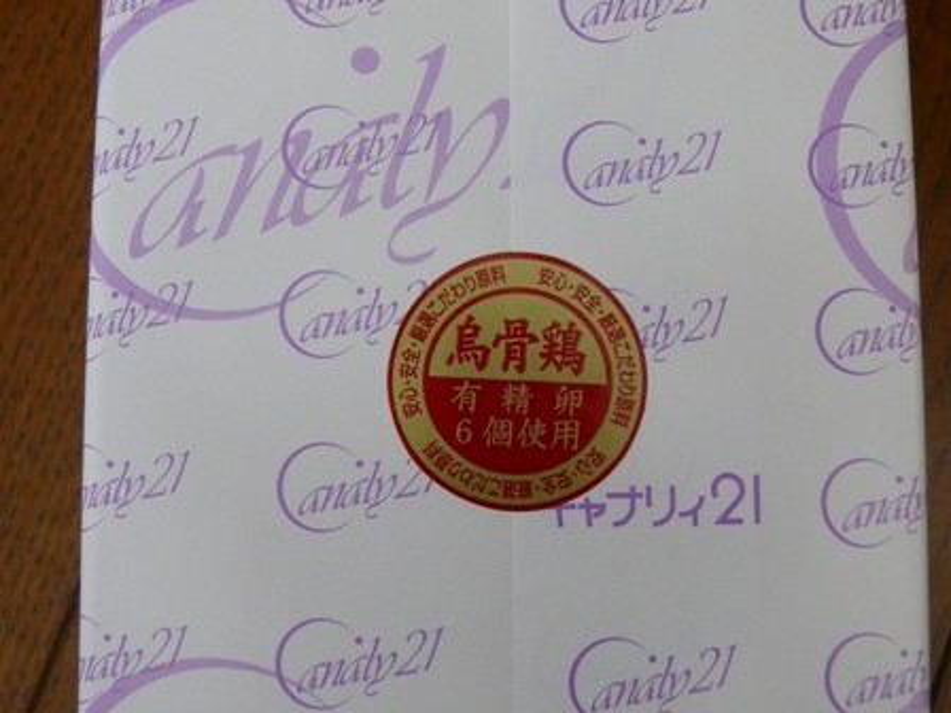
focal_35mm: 51
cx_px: 476
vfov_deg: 28.6
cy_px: 356
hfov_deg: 37.5
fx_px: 1401
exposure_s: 1/50
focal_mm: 9.4
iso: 400
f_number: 3.2
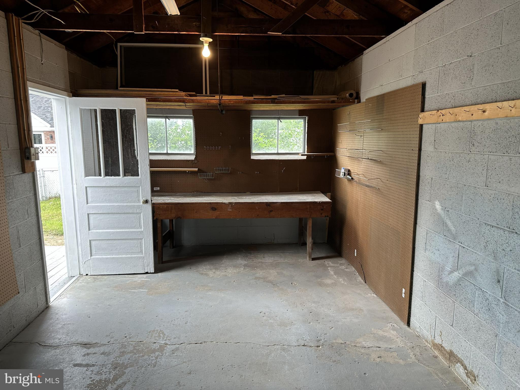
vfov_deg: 56.8
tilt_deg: -9.4
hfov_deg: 71.6
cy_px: 195
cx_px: 260
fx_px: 361
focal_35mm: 24
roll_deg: -0.4
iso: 64
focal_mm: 6.86
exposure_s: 1/139
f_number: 1.78
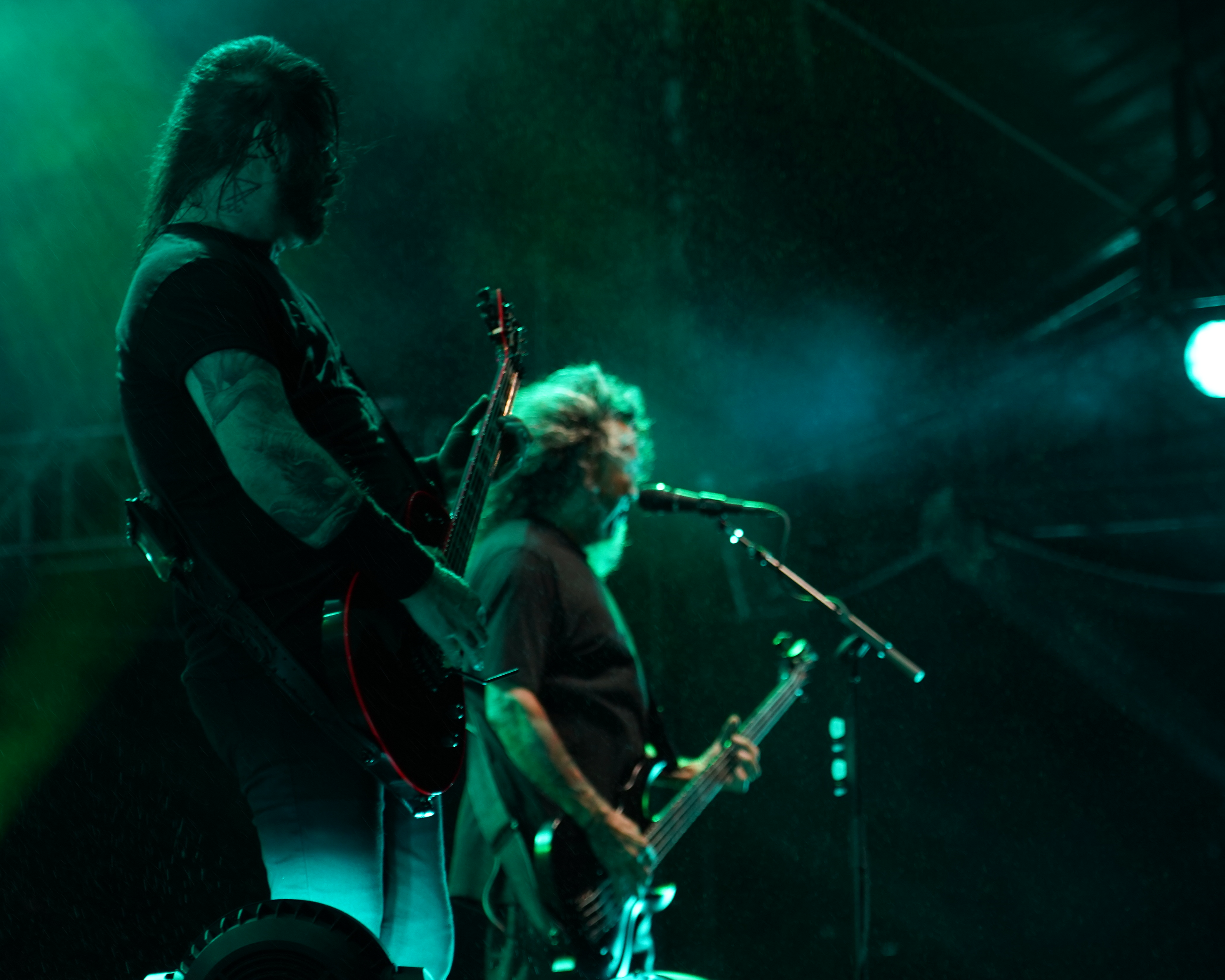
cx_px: 550
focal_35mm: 142
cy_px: 487
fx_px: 5148
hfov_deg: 13.6
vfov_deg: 10.9
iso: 1000
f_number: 4
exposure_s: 1/125
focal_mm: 105
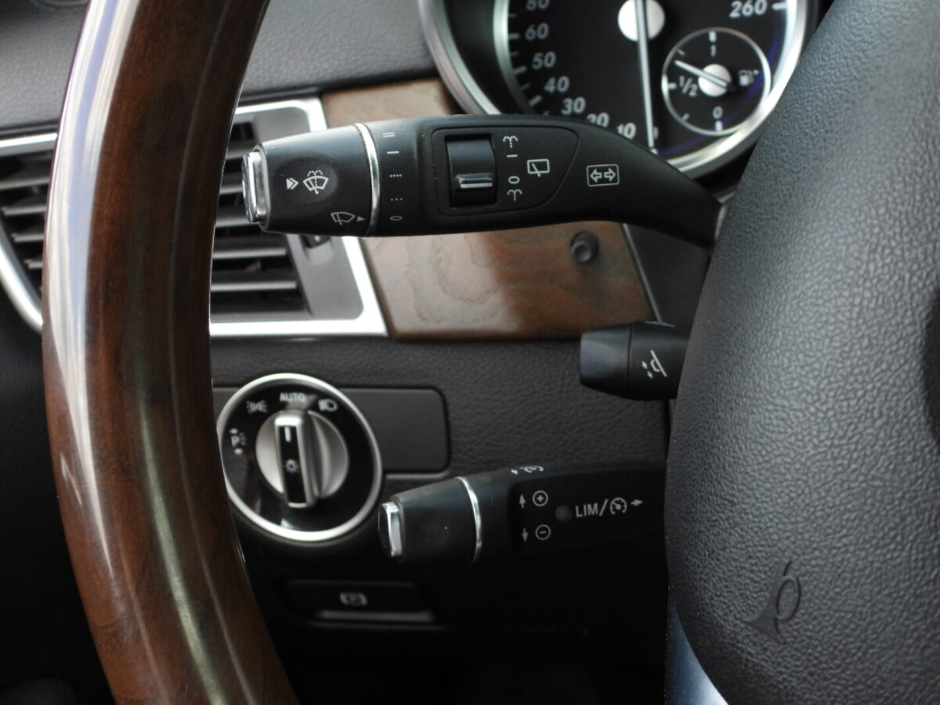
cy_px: 352
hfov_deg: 40.4
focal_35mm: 47
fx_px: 1276
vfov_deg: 30.9
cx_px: 470
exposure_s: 1/100
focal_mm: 8.5
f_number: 3.2
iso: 100
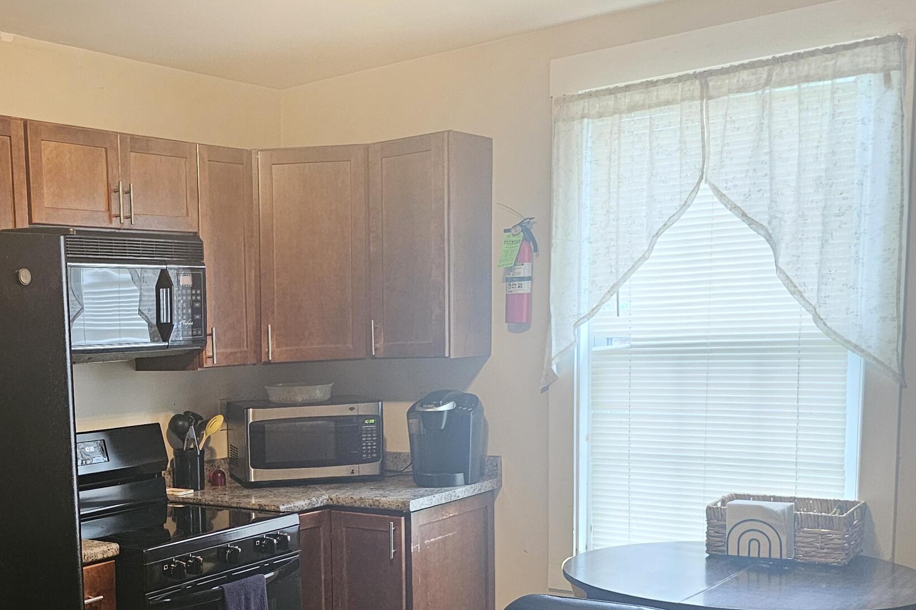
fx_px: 1119
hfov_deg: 41.6
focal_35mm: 44
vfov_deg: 29.9
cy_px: 476
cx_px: 126
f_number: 1.7
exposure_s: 1/120
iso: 800
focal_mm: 6.3
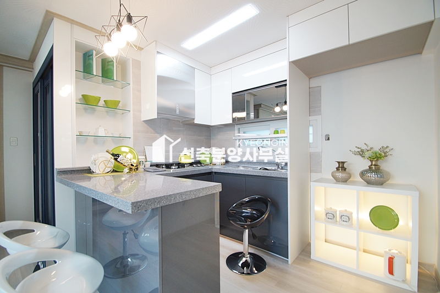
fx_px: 183
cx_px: 220
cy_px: 146
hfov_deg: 100.4
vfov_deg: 77.2
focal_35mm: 15
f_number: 4
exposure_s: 1/50
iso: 400
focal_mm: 10
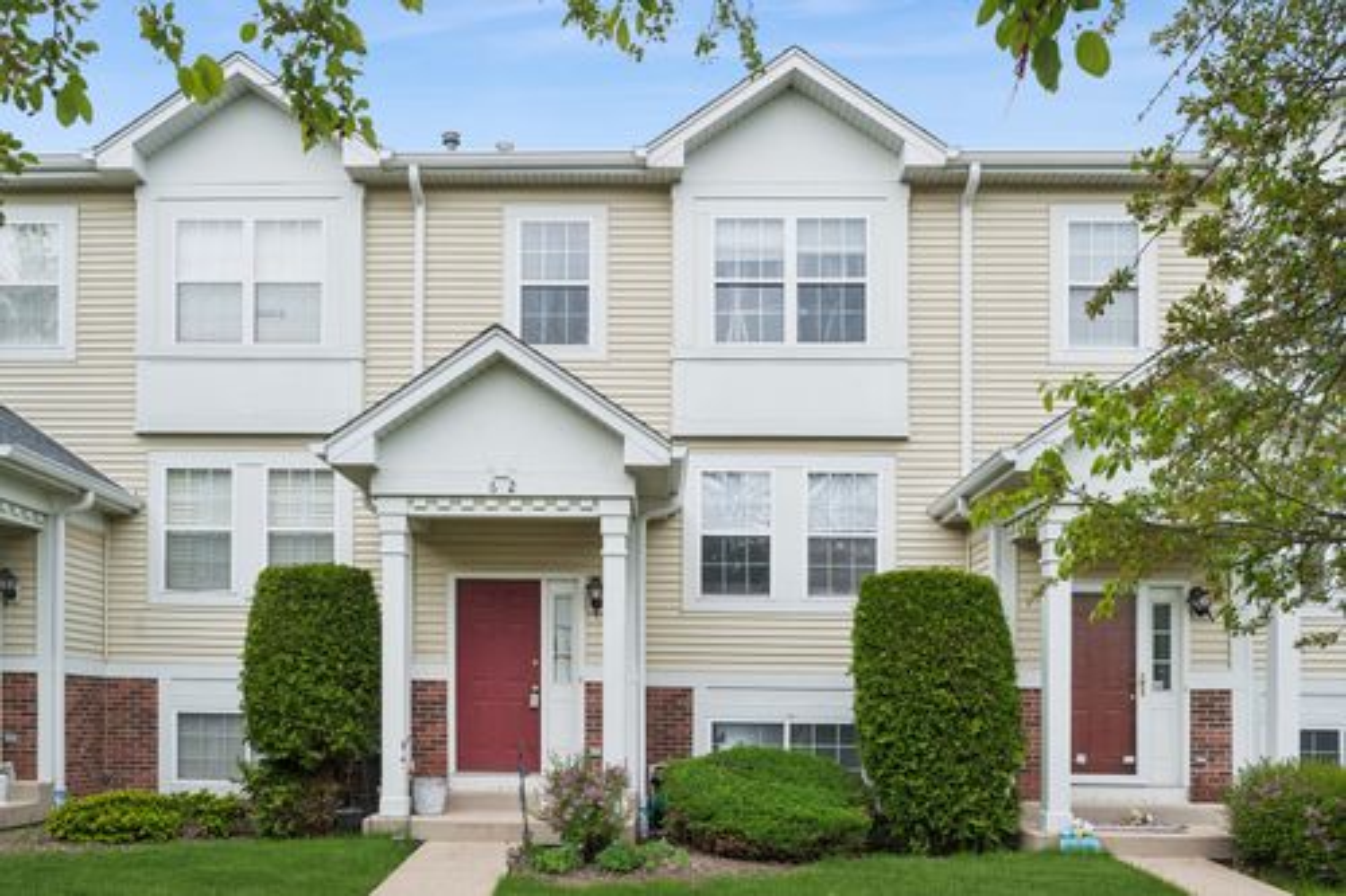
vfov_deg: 42.3
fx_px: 1159
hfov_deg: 60.3
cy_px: 448
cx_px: 673
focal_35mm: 31
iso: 400
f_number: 8
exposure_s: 1/500
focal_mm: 31
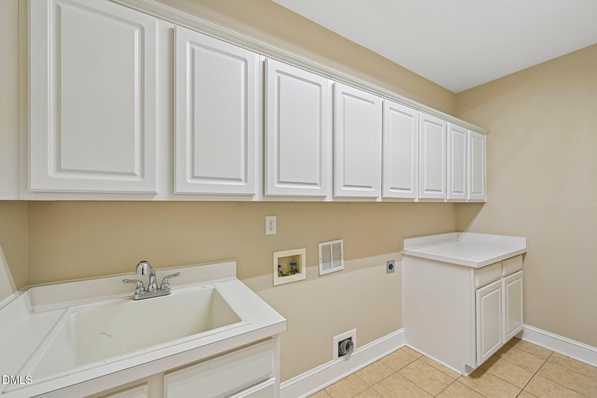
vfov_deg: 81.2
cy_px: 199
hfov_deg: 104.3
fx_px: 232
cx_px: 298
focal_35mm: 14
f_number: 8
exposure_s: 1/15
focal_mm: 14
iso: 200
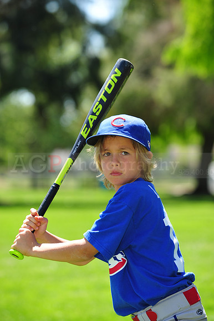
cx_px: 107
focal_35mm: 165
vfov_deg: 12.5
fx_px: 1473
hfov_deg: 8.3
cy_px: 160
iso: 200
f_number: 5.6
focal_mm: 165
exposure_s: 1/400
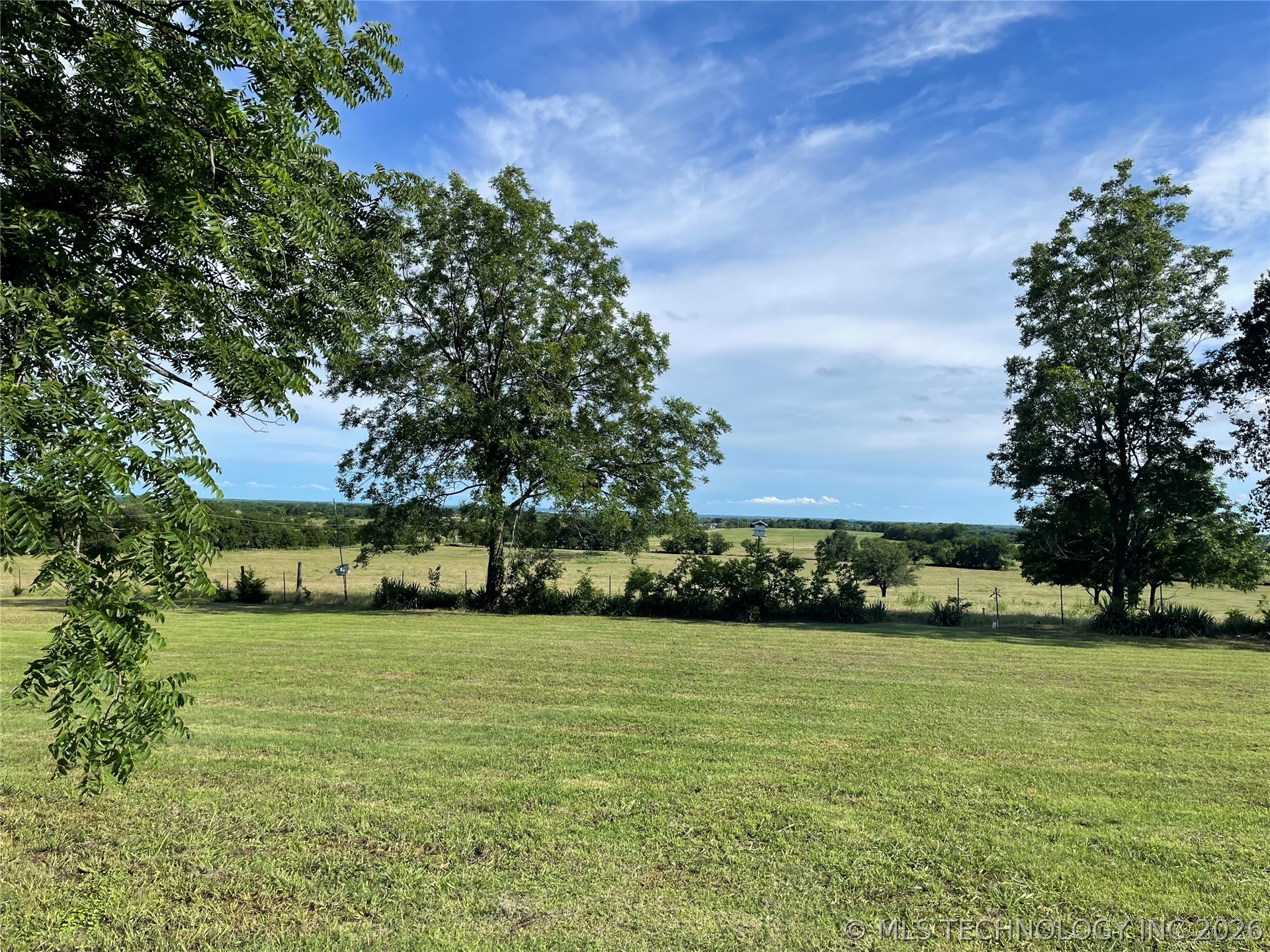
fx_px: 954
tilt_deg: +2.5
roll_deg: -2.3
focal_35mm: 26
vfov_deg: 53.1
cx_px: 635
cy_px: 476
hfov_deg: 67.3
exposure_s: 1/3401
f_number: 1.6
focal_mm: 4.2
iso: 32
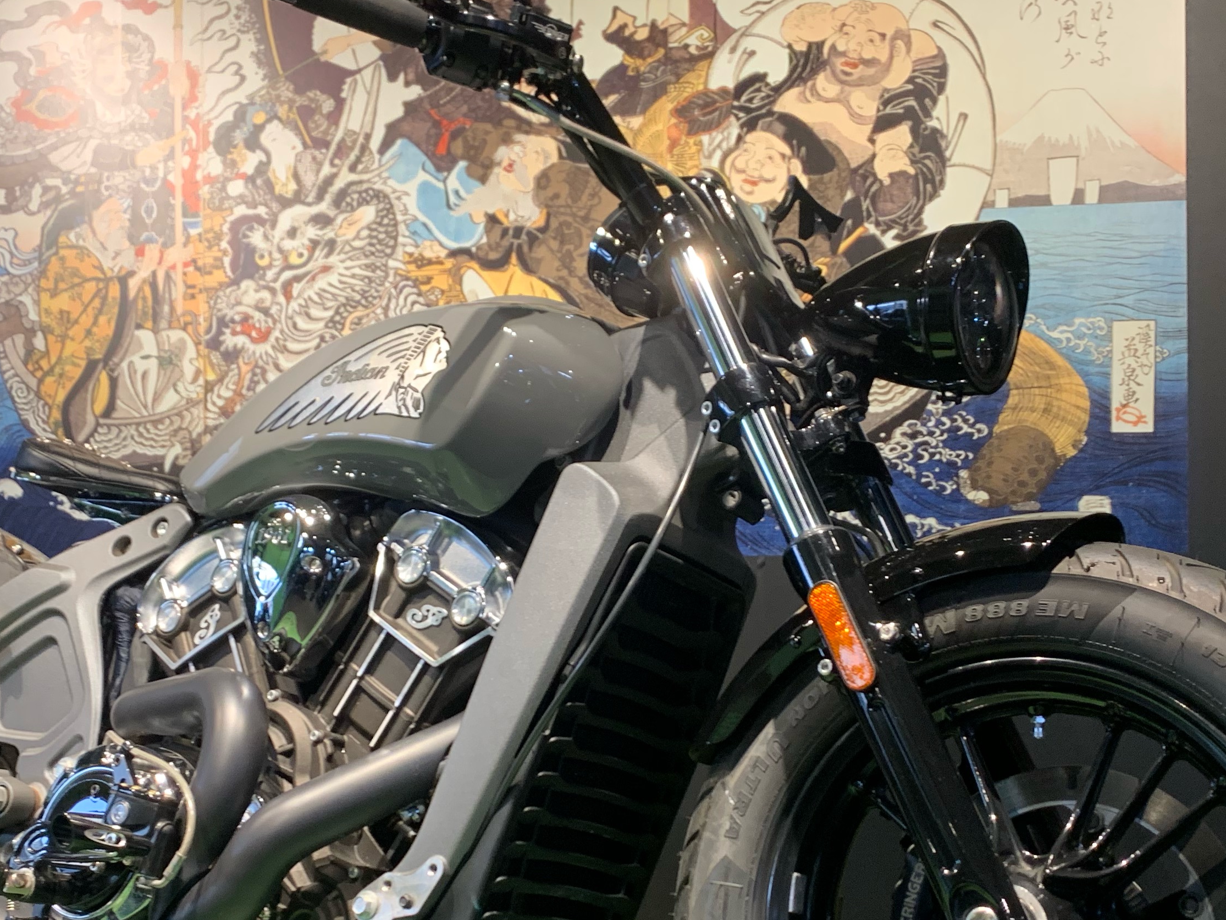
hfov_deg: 40.4
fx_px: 1665
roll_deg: +0.4
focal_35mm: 47
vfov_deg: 30.6
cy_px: 617
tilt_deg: +1.1
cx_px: 587
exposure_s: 1/50
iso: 100
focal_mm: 4.25
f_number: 1.8
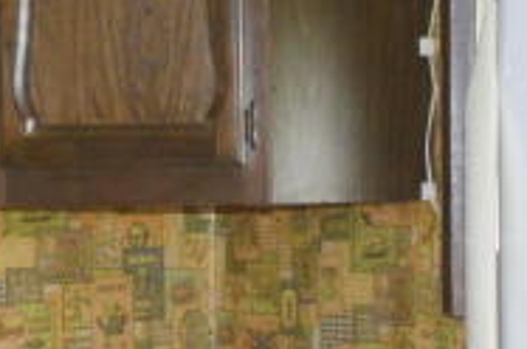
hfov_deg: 12.3
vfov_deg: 8.1
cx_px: 416
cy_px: 380
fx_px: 2440
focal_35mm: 167
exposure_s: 1/60
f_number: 3.5
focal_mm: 18
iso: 1400
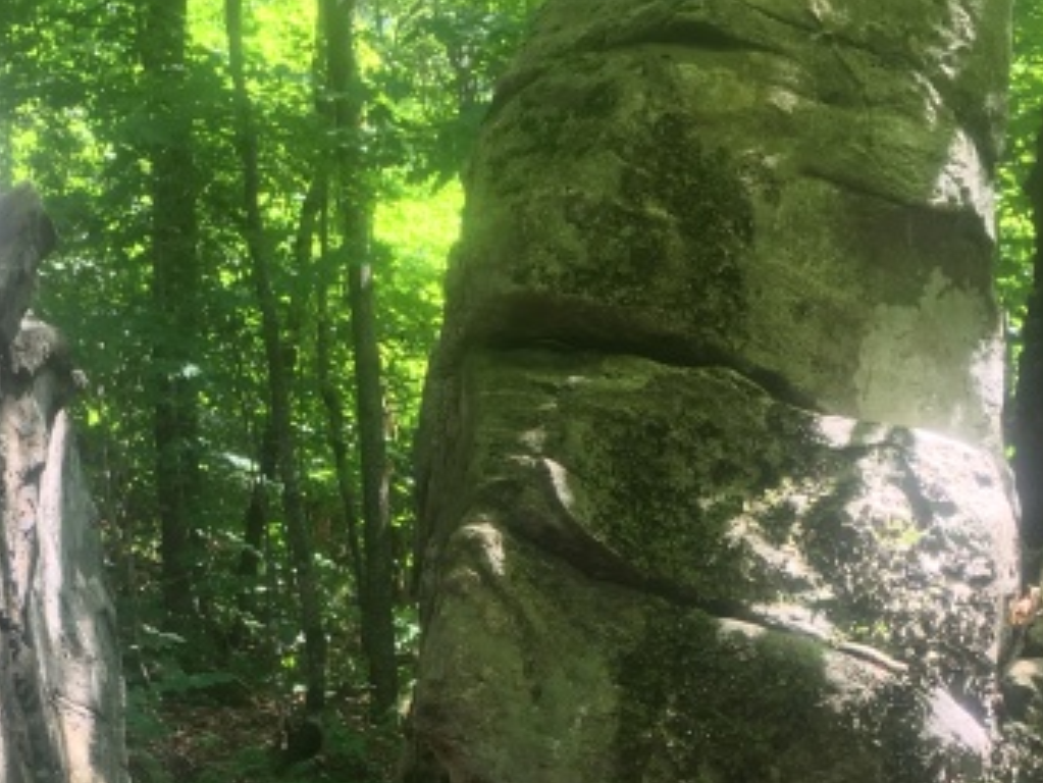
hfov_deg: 28.3
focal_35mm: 68
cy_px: 801
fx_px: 2050
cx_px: 306
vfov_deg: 20.8
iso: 25
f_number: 2.2
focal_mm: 4.15
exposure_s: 1/40
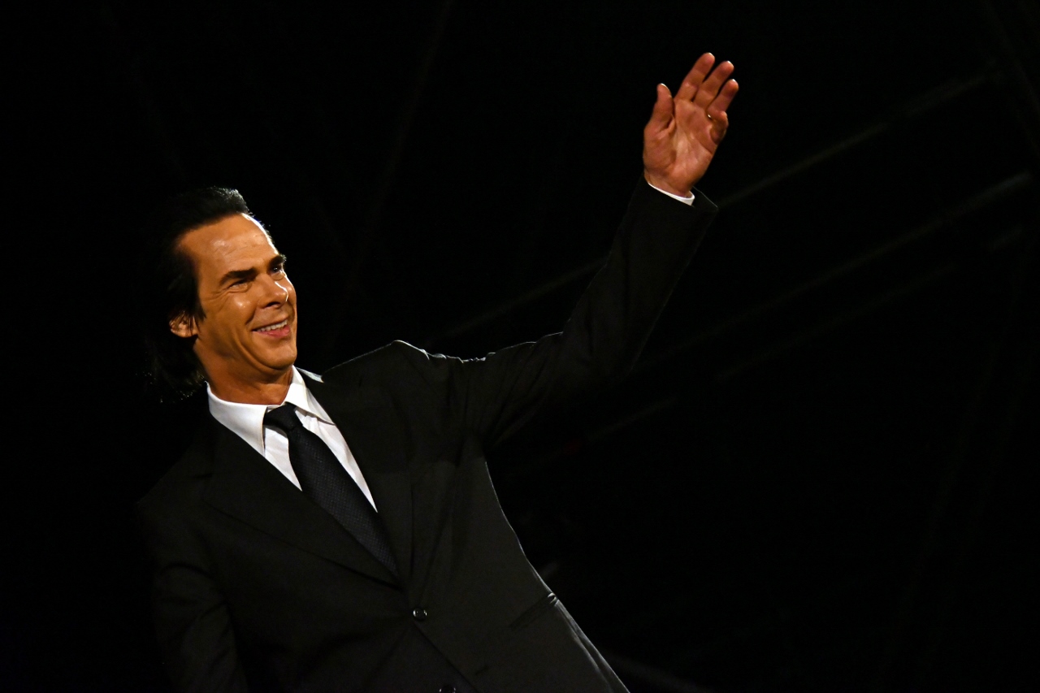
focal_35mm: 225
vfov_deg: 6.1
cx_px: 520
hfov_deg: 9.1
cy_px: 346
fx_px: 6499
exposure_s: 1/250
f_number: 5.6
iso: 4000
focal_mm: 150
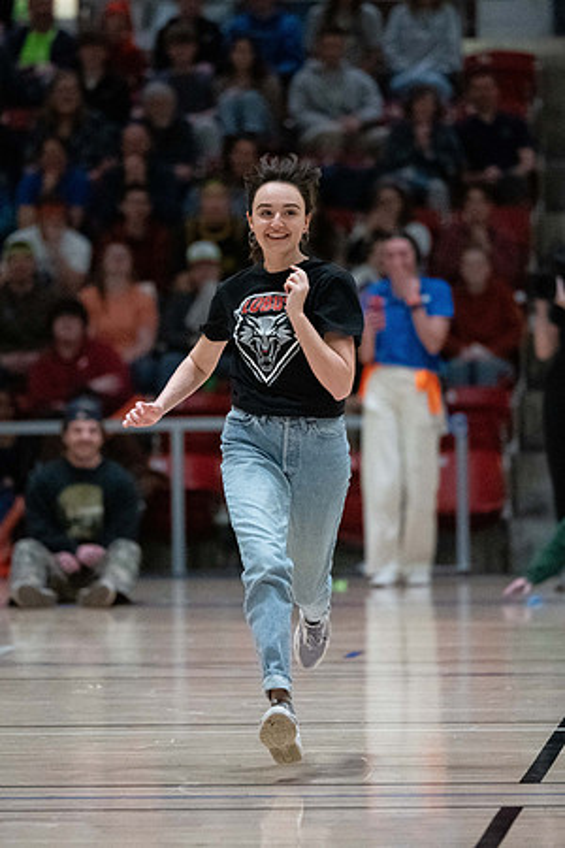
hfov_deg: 5.0
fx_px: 6424
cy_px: 424
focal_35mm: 273
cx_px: 293
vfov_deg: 7.5
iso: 10000
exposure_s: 1/800
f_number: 2.8
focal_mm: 180
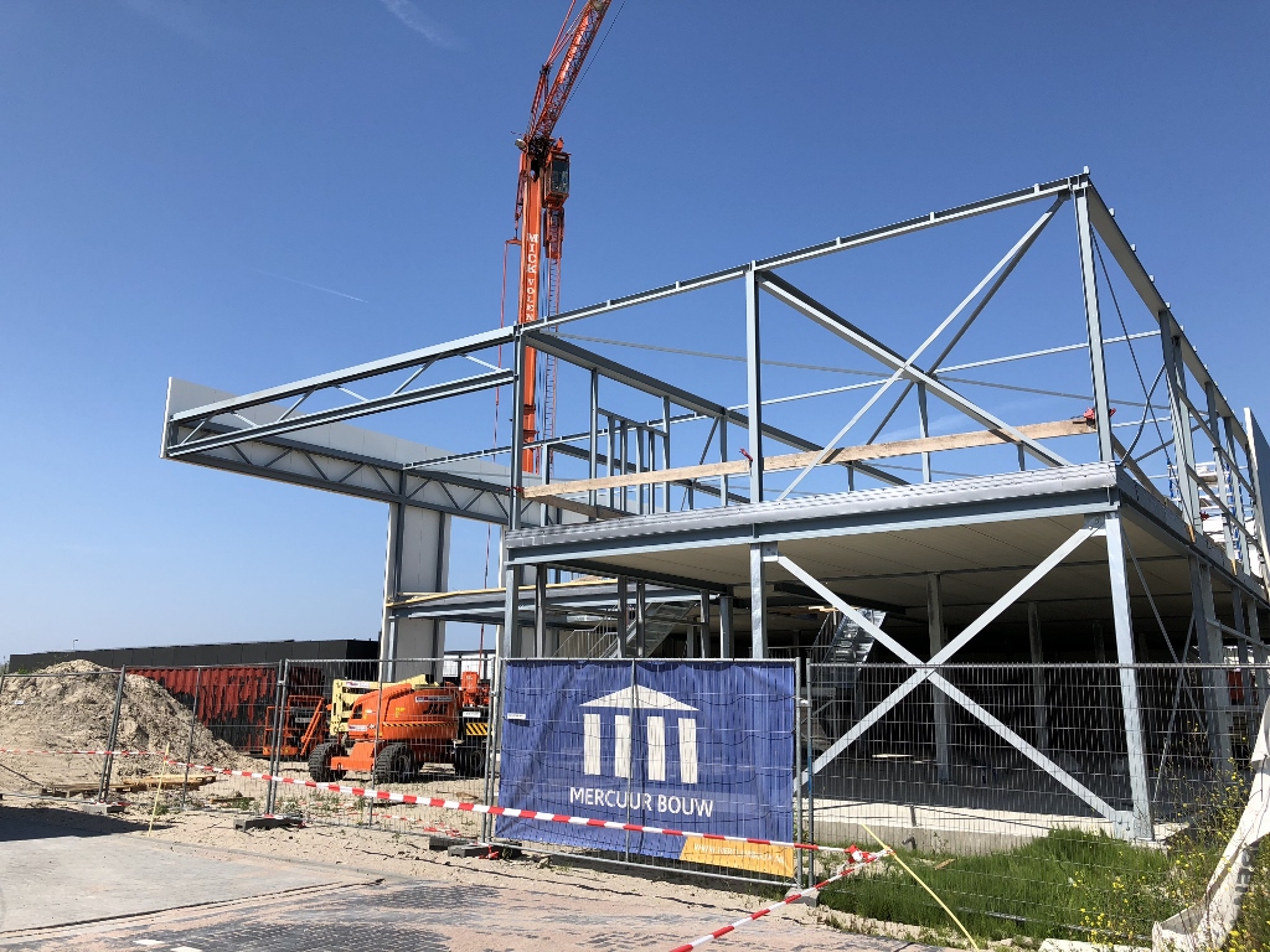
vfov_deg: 49.7
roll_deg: -0.5
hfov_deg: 63.4
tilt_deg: +12.0
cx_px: 635
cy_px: 476
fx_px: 1027
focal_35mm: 28
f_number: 1.8
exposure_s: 1/2288
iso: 20
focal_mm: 3.99
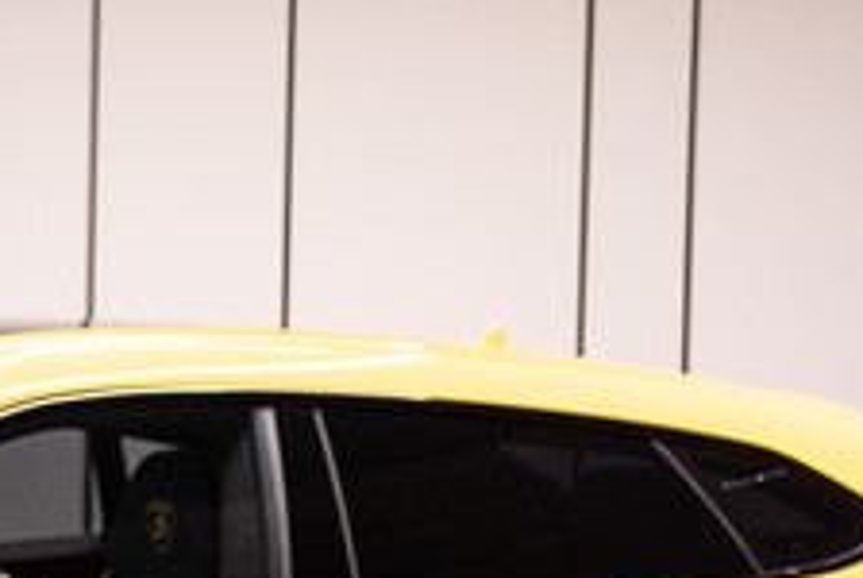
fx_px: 5977
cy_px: 711
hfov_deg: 8.1
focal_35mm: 249
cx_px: -312
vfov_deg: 5.5
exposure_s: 1/100
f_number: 2.8
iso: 1000
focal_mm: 59
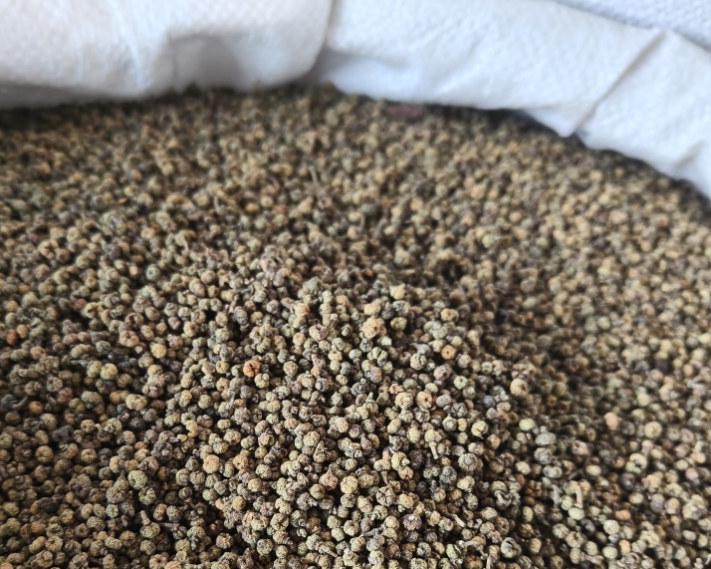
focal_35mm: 35
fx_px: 736
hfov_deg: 51.5
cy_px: 427
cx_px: 324
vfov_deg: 41.0
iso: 125
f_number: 1.8
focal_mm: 5.59
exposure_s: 1/59.5
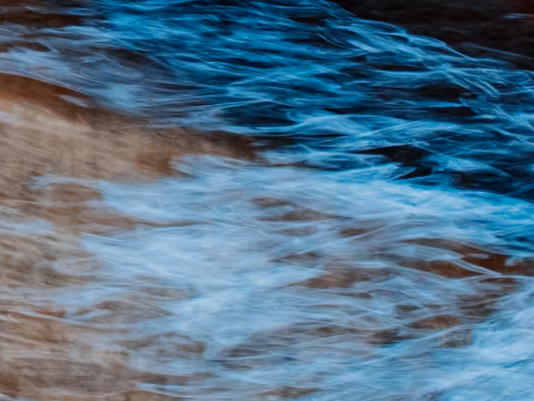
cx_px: -1506
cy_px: -503
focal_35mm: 567
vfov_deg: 2.6
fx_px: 8745
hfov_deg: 3.4
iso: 160
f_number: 8
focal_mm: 50
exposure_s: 1/4
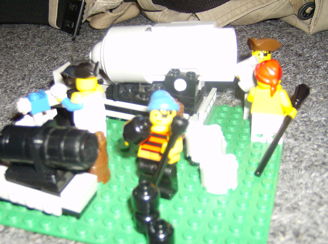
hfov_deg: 43.0
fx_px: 416
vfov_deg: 32.7
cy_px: 144
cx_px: 152
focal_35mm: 44
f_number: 2.8
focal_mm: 6
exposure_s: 1/60
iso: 200
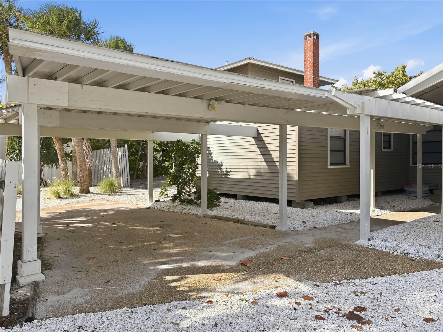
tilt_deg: -0.8
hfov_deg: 67.3
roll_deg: -0.7
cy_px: 166
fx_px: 333
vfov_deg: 53.1
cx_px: 222
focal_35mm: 26
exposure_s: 1/2364
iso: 50
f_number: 1.6
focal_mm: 6
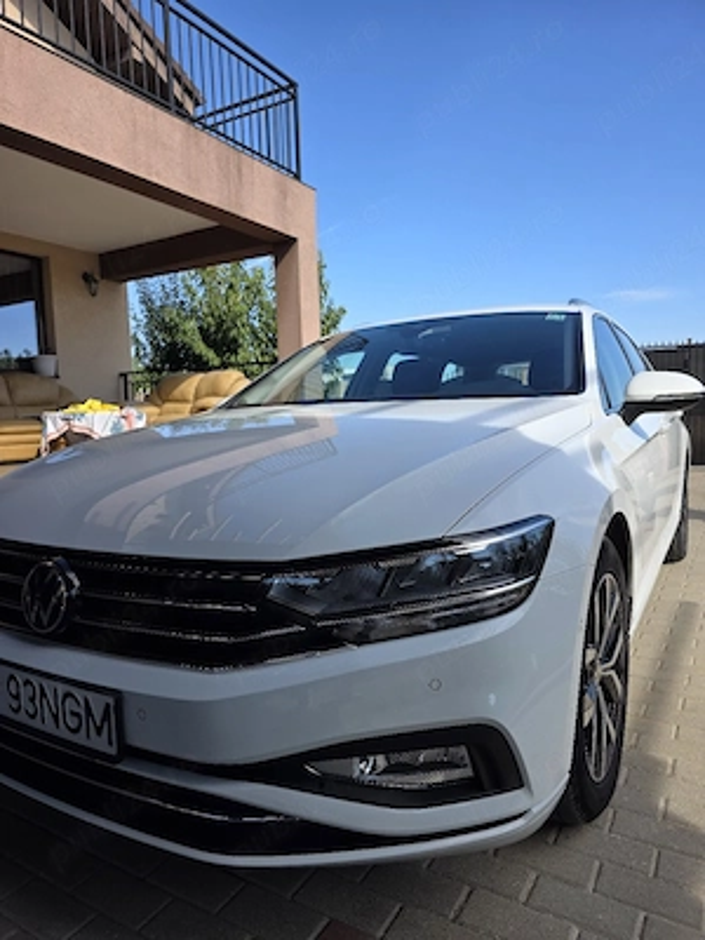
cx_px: 352
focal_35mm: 23
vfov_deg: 73.9
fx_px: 625
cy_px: 470
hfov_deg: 58.9
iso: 80
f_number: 1.7
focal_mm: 6.3
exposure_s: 1/3333
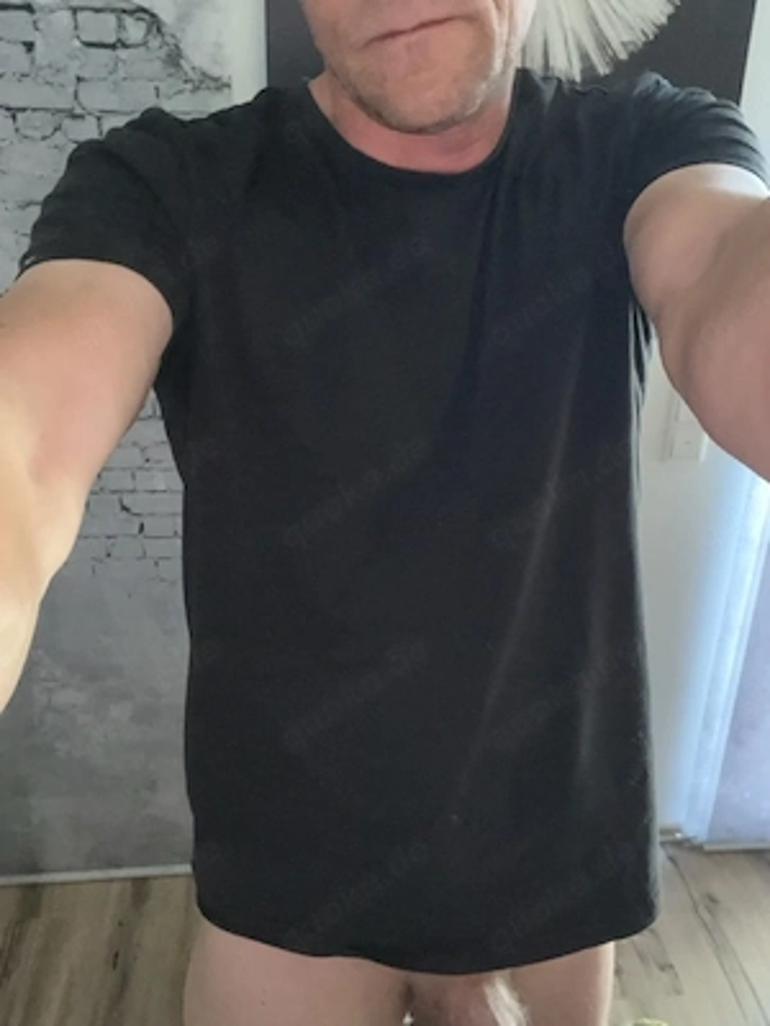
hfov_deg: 46.8
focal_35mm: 30
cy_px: 513
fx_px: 890
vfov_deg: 60.0
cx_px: 385
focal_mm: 2.71
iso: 1250
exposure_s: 1/16
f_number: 2.2
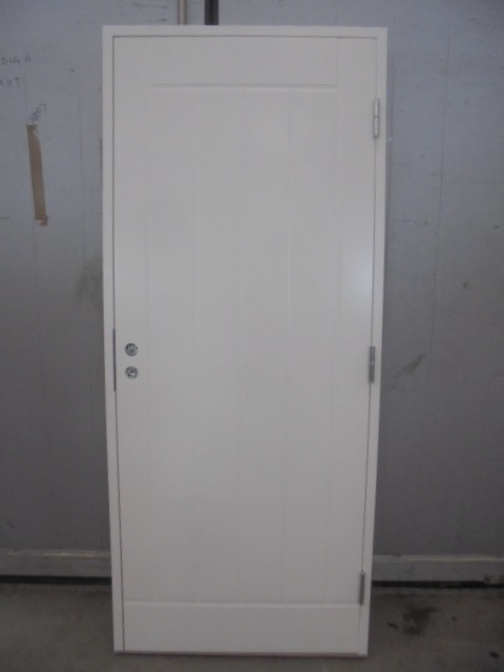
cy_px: 336
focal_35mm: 26
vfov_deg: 67.3
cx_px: 252
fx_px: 505
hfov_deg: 53.1
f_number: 3.5
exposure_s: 1/30
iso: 160
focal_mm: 4.6
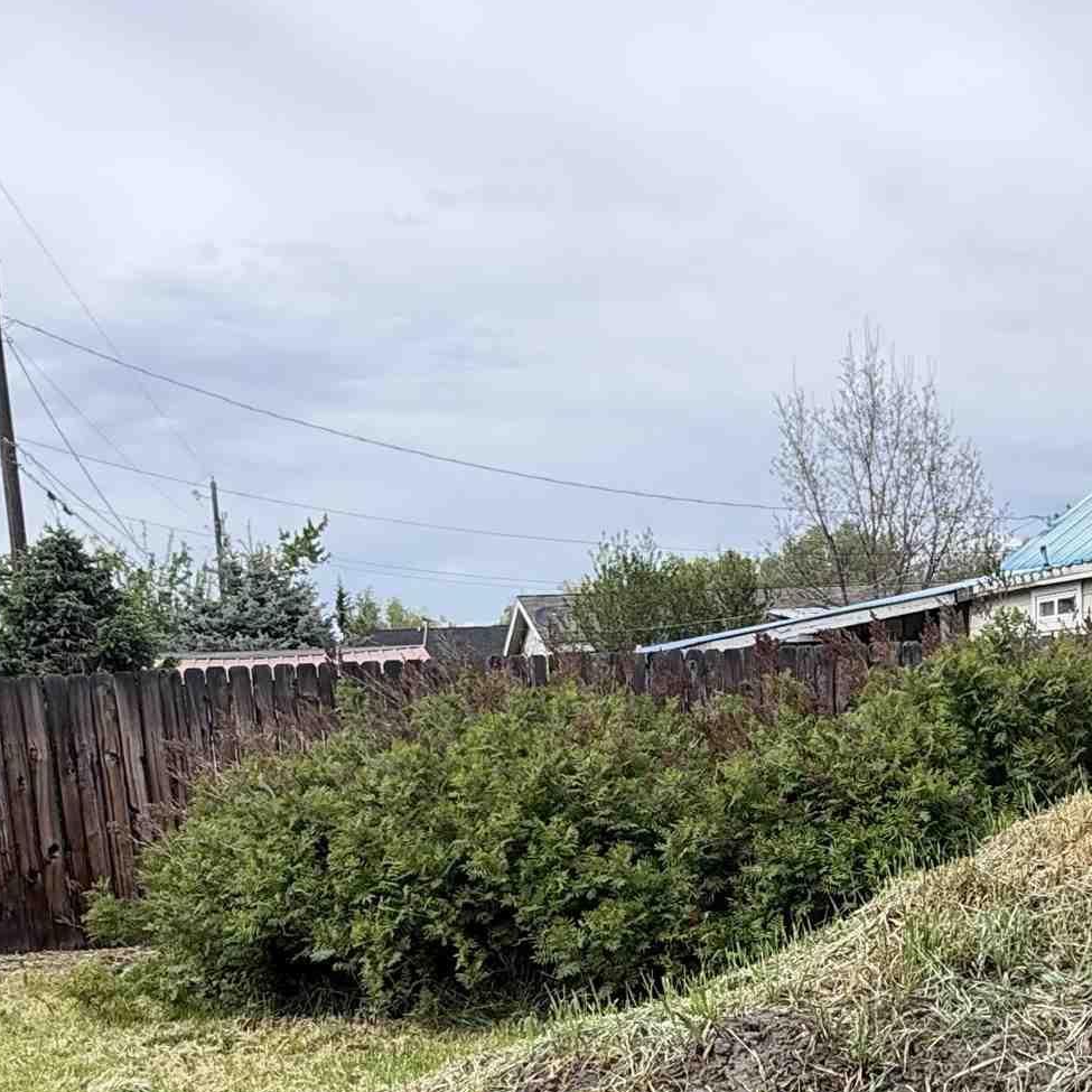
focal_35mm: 39
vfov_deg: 41.0
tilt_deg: -8.6
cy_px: 875
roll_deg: +3.4
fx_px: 1392
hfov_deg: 42.2
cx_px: 743
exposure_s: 1/559
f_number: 2.2
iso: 40
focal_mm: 2.22
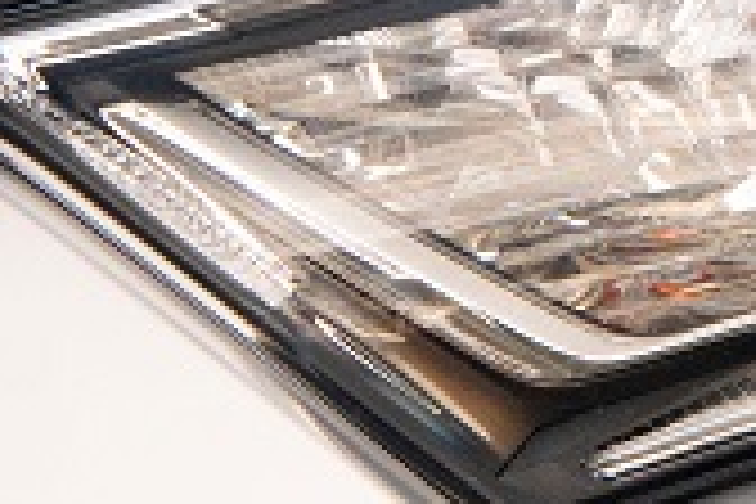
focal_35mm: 309
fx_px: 6488
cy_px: 2
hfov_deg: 6.5
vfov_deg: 4.4
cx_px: 1314
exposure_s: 1/80
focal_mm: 52
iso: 2500
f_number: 16
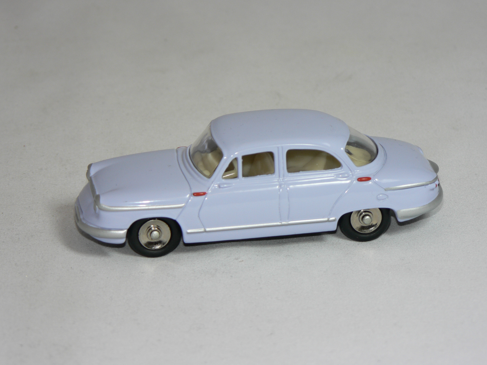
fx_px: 1829
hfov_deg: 15.2
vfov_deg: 11.4
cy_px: 182
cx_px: 244
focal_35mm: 130
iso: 80
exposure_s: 1/60
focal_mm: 21.6
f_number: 3.2
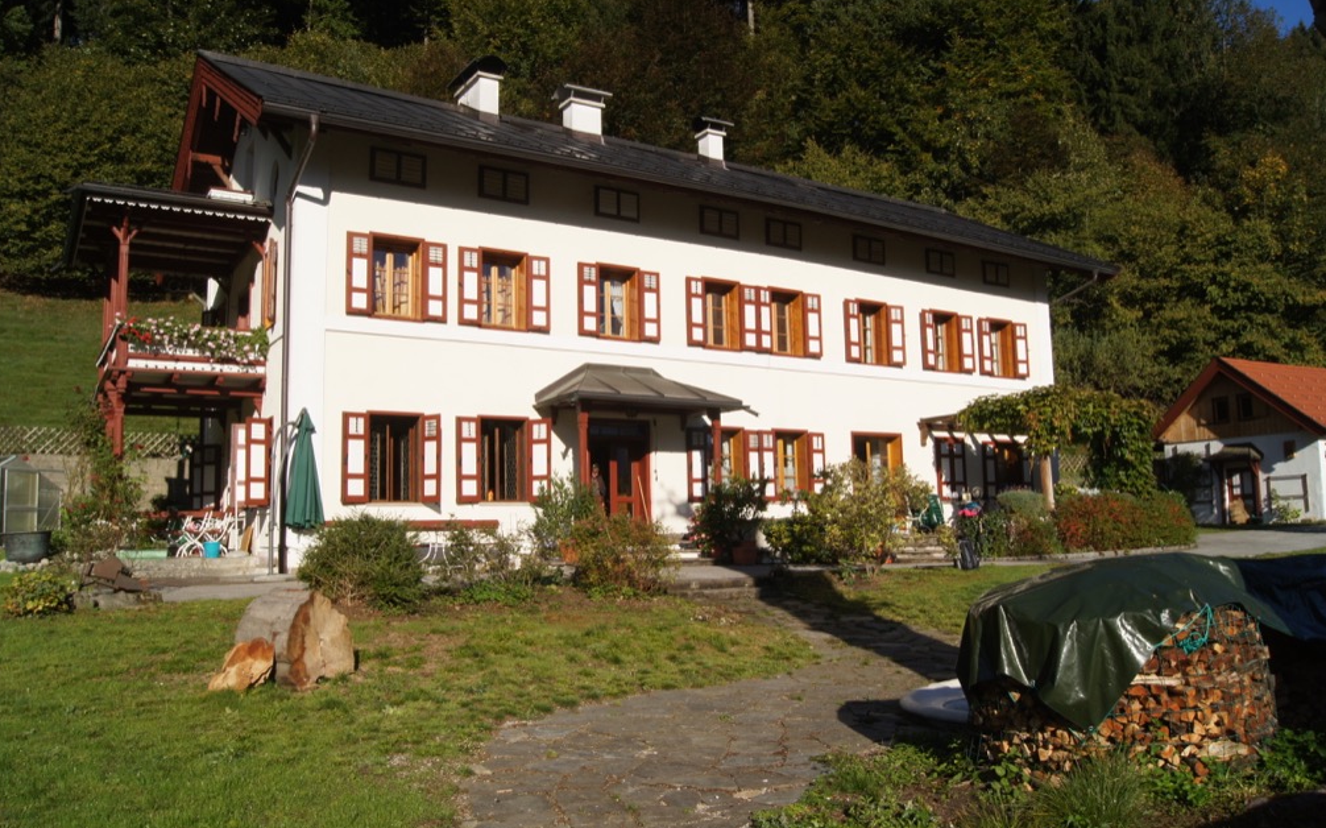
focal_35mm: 28
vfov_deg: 44.5
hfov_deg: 66.5
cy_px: 400
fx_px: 1012
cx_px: 663
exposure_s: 1/160
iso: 200
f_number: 16
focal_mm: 18
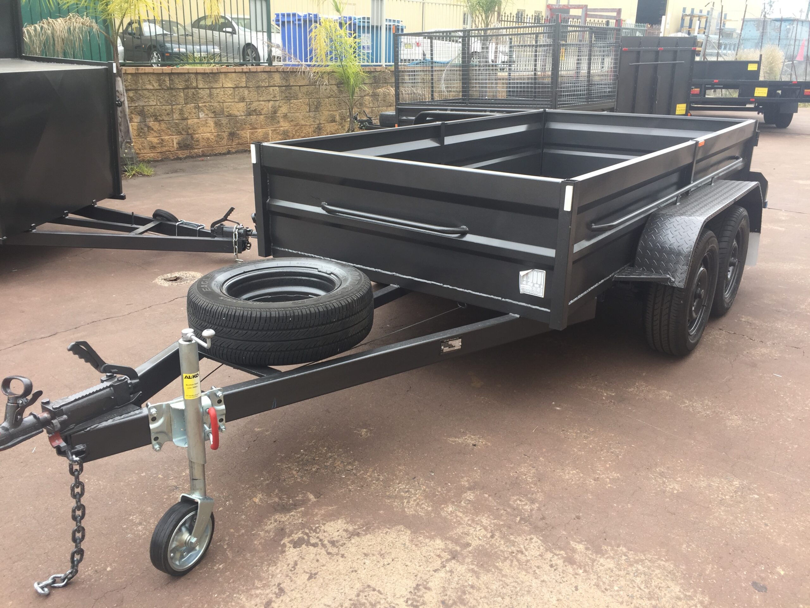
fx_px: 679
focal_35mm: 29
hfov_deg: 61.7
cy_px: 304
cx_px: 405
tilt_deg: -19.4
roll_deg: -2.2
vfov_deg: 48.2
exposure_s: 1/101
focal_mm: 4.15
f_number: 2.2
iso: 32
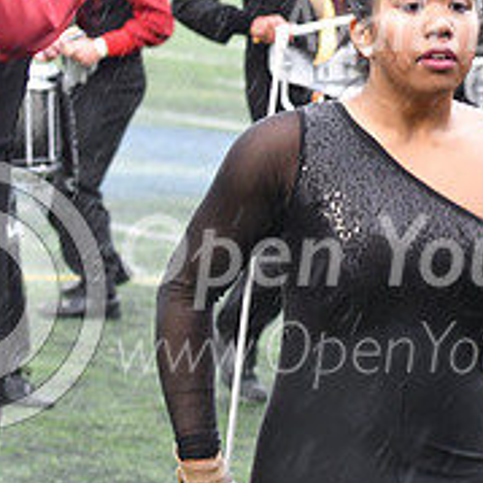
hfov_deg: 5.6
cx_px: 461
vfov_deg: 5.6
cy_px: 72
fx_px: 4900
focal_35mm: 310
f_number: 4
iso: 1000
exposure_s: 1/250
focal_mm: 75
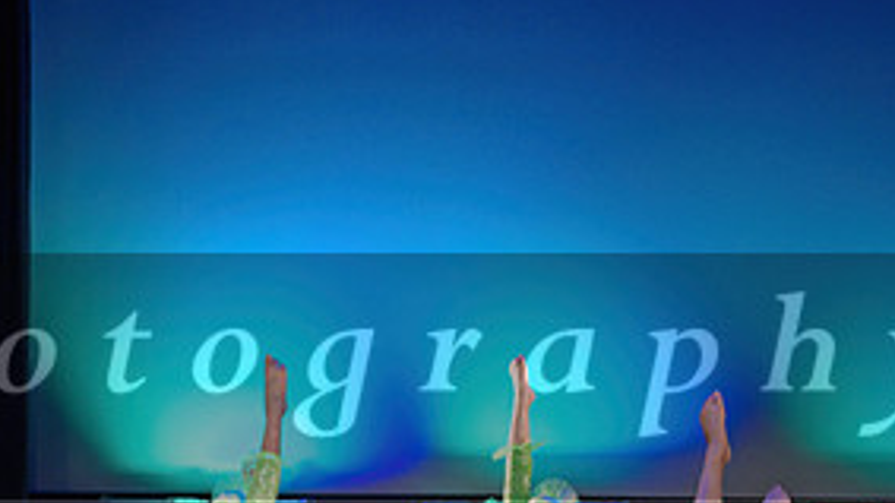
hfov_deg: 11.4
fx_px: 4484
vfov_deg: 6.4
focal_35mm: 189
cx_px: 241
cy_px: 339
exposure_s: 1/250
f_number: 2.8
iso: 1600
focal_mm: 82
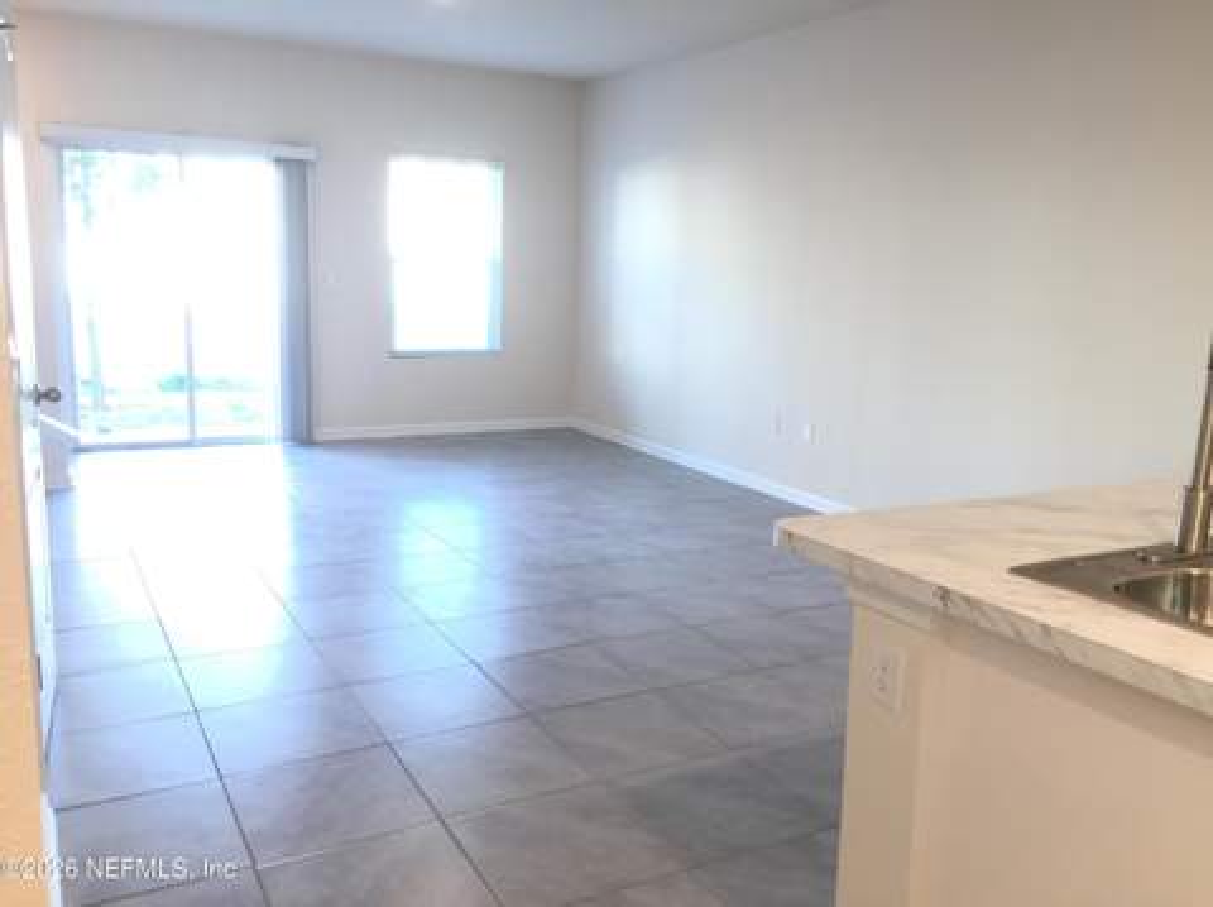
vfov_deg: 48.2
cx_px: 606
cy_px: 454
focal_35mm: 29
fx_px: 1015
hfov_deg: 61.7
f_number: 2.2
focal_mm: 4.15
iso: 80
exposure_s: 1/30
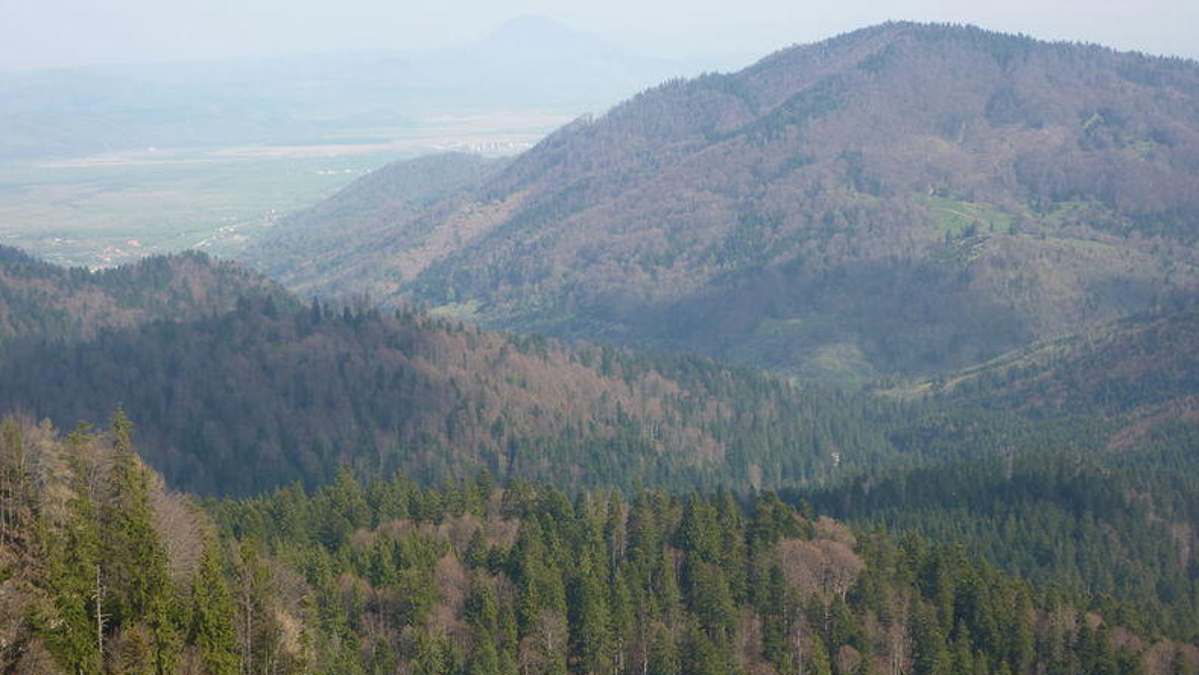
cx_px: 600
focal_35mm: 74
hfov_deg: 28.6
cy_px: 351
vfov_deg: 16.3
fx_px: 2353
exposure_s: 1/320
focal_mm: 11
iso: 80
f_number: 4.1
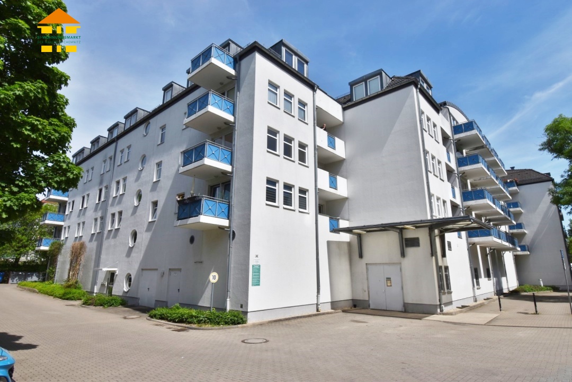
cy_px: 191
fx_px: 310
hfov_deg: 85.4
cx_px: 286
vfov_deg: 63.2
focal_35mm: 20
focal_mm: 13
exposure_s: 1/200
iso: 100
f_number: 16
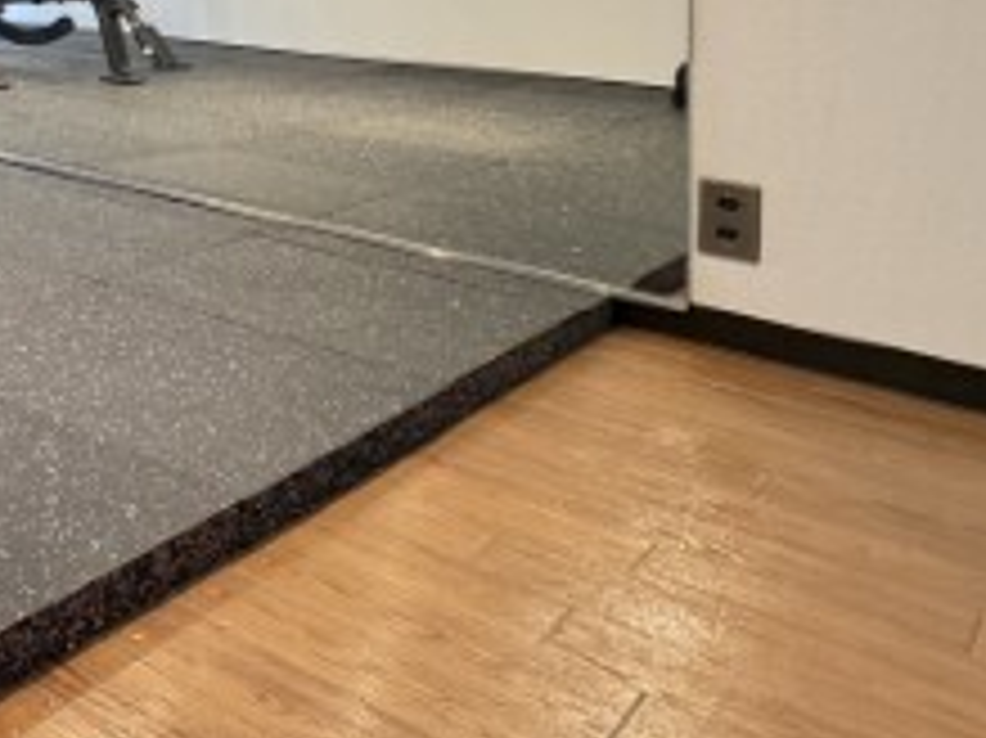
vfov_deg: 30.6
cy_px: -112
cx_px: -333
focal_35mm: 41
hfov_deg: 32.6
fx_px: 1167
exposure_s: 1/50
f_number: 2.2
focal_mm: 2.22
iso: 500
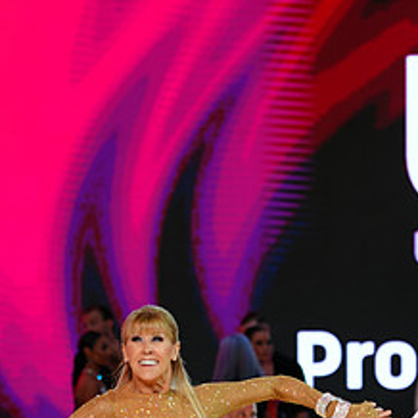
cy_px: 487
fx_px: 3525
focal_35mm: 258
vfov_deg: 6.7
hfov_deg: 6.8
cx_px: 314
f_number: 2.8
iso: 500
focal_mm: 114
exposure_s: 1/400
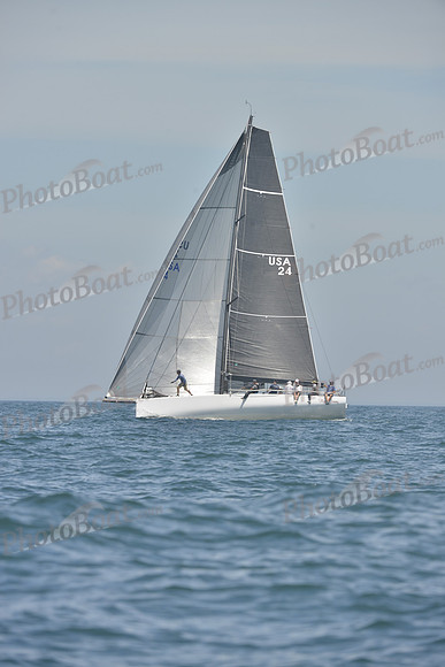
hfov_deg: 4.9
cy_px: 334
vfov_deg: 7.4
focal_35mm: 280
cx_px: 222
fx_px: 5188
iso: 280
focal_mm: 280
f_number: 9
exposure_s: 1/800
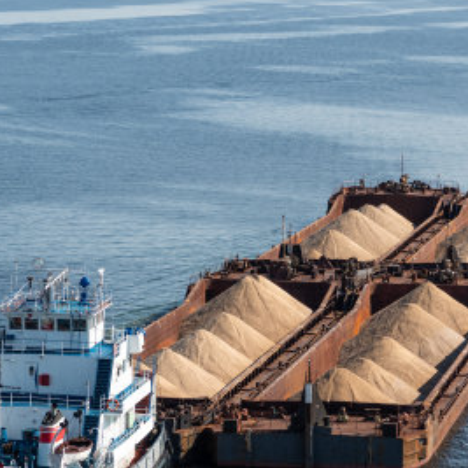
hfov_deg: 7.5
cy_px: 350
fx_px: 3579
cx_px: 333
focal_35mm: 234
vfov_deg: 7.5
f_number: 8
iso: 100
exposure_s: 1/320
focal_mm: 120
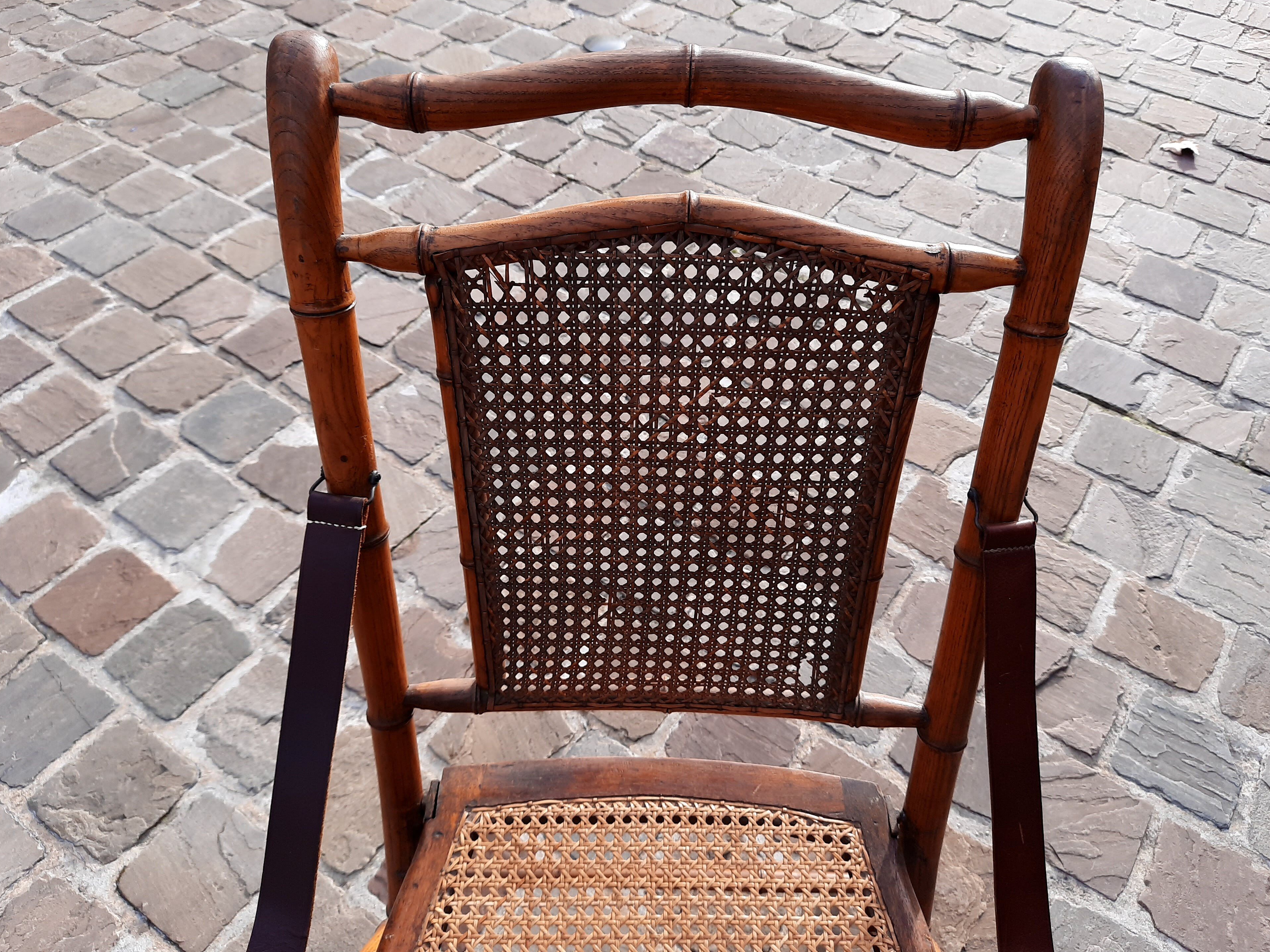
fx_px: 954
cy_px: 470
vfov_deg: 53.1
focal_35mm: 26
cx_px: 656
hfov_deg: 67.3
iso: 32
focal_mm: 4.6
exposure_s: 1/263
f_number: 2
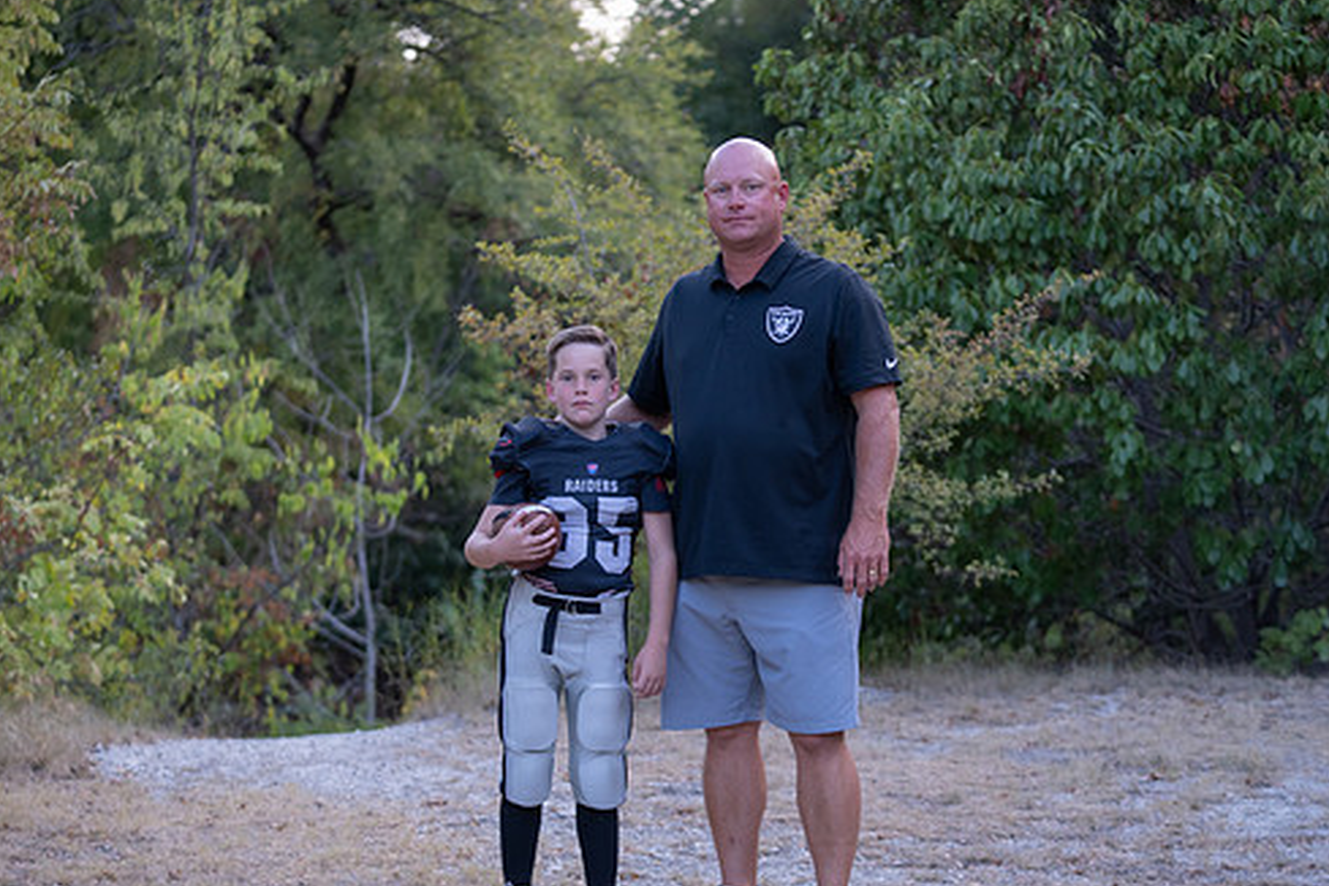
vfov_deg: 16.4
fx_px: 3064
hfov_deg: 24.5
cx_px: 709
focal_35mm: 83
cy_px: 504
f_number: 2.8
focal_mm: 70
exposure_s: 1/320
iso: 640
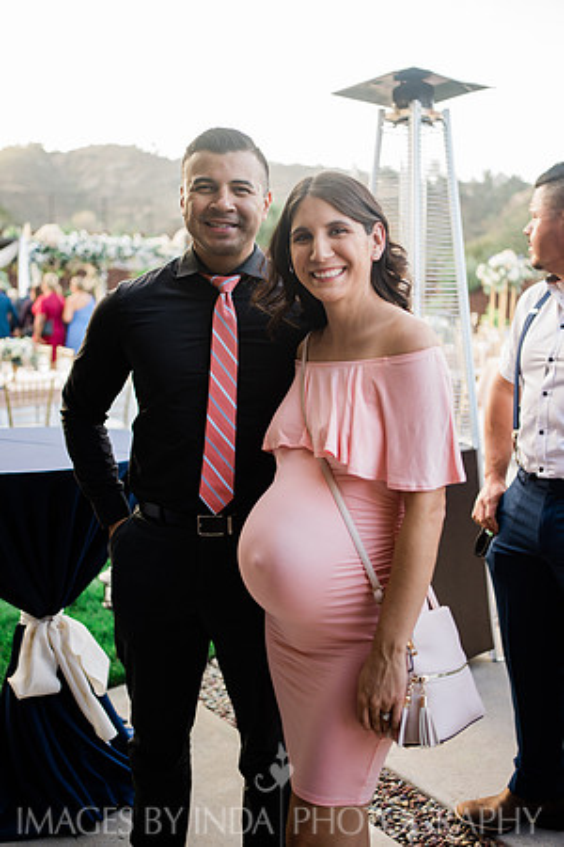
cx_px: 282
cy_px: 424
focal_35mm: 35
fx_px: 822
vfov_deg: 54.4
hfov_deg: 37.9
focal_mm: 35
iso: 80
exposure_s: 1/60
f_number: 2.2
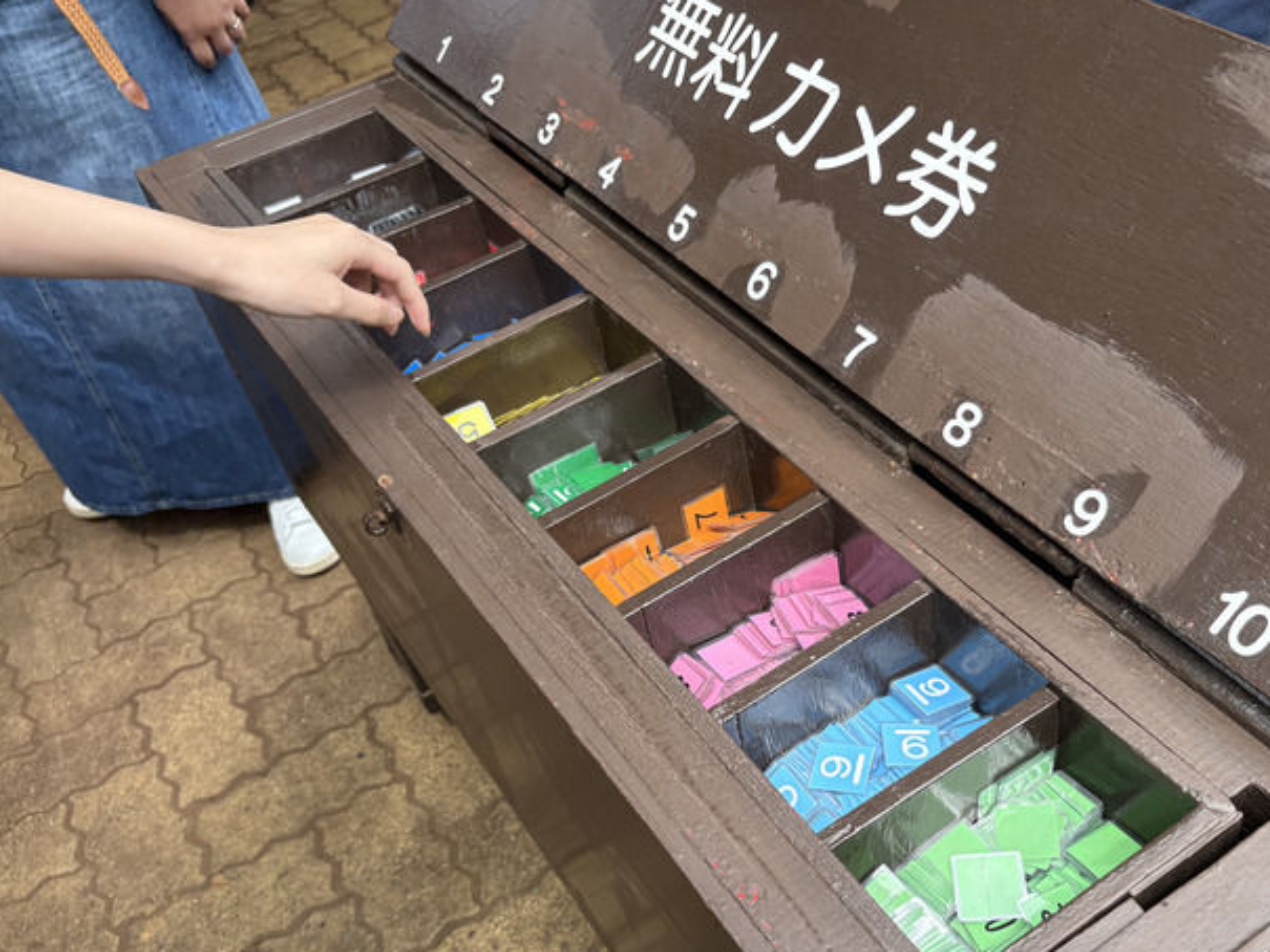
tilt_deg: -46.6
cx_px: 757
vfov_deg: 40.2
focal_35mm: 35
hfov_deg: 52.3
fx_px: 1284
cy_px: 632
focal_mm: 5.96
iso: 64
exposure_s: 1/647
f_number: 1.6
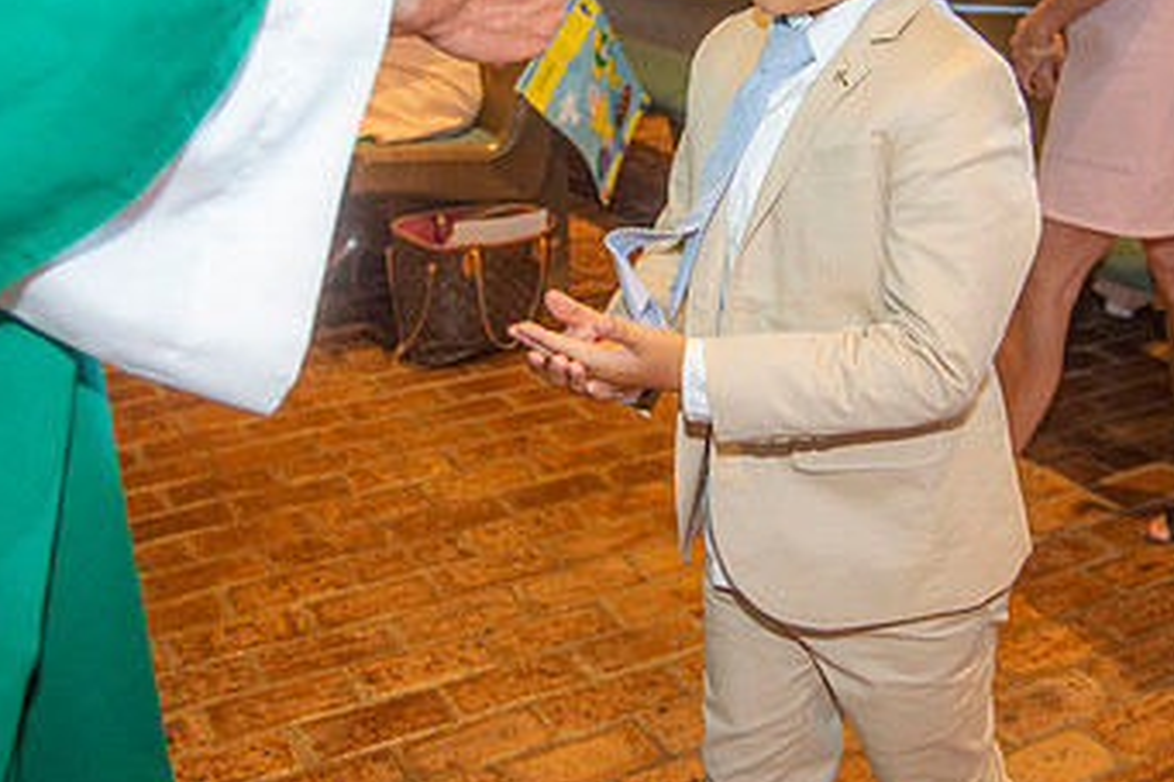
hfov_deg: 38.8
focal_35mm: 51
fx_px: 1662
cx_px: 658
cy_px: 148
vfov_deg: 26.0
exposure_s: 1/200
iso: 1600
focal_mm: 30
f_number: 5
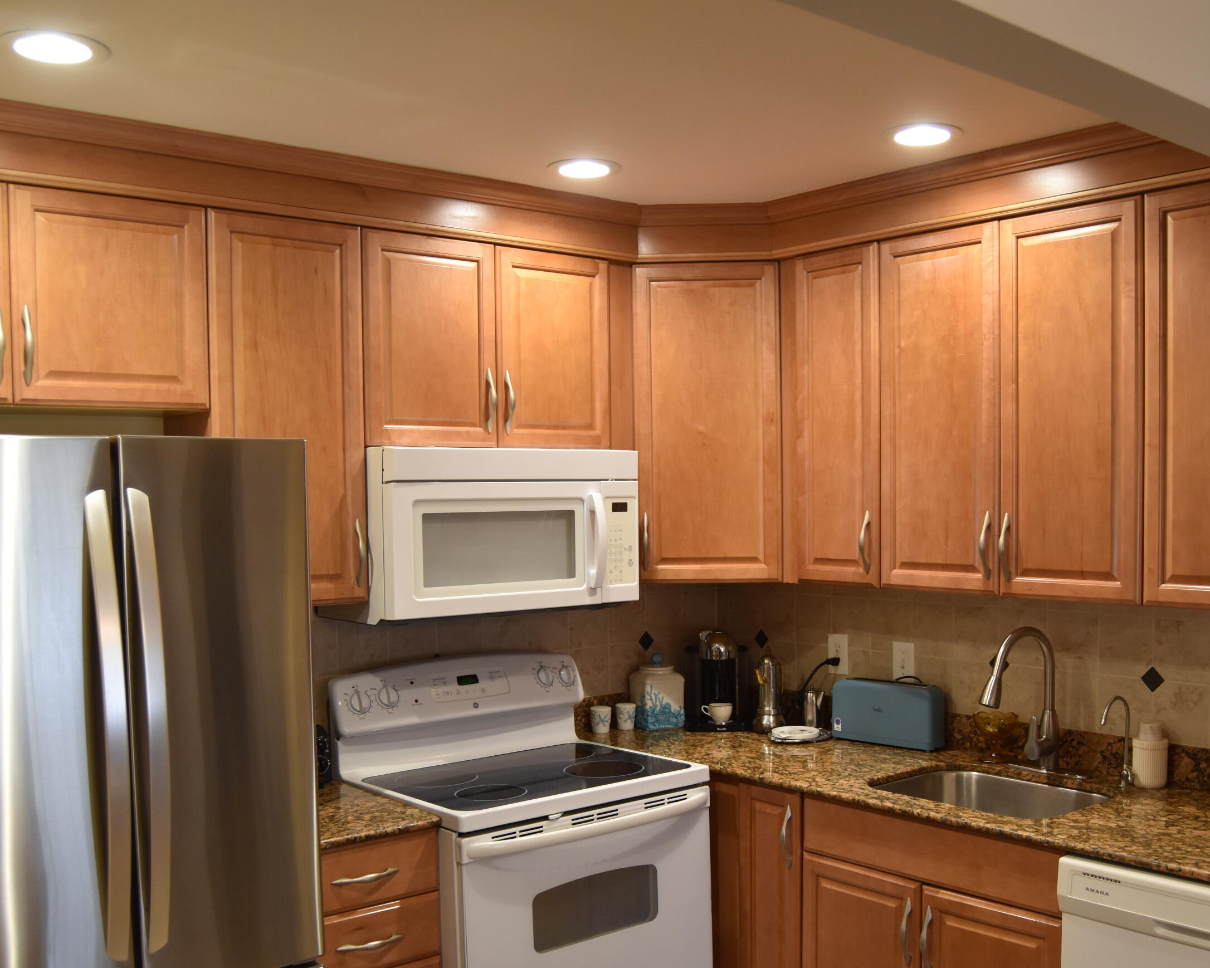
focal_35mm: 35
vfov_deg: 42.1
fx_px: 1254
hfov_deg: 51.3
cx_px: 707
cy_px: 554
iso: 560
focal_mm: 18
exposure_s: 1/60
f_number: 4
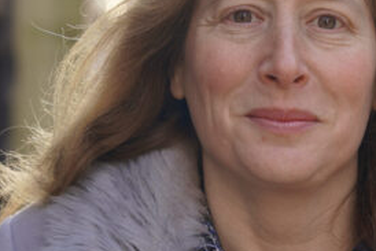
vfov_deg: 5.7
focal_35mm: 241
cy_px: 178
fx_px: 2517
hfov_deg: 8.5
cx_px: 262
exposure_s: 1/160
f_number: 4
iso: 160
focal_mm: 64.5
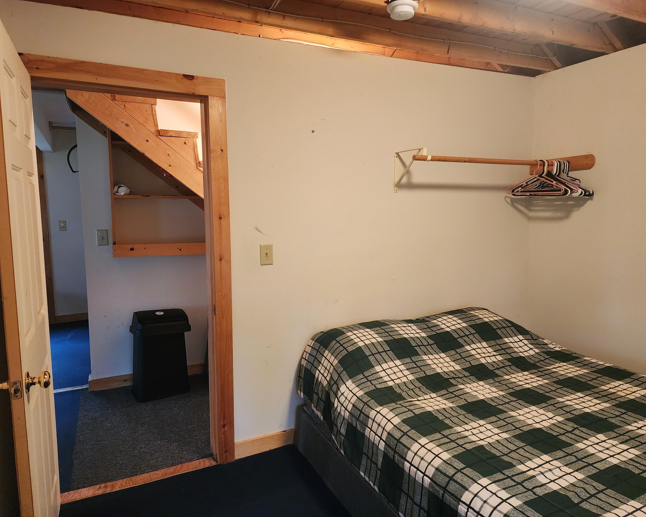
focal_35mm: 24
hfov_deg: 70.3
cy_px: 259
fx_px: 459
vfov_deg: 58.8
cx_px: 330
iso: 640
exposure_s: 1/60
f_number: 1.8
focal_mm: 6.4
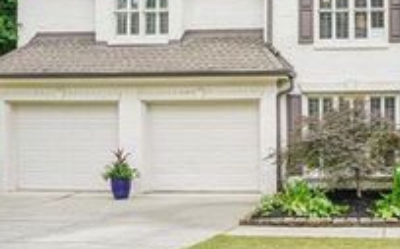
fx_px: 436
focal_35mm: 40
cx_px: 376
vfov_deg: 31.1
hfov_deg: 43.9
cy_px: 50
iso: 100
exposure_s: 1/30
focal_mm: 16
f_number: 8
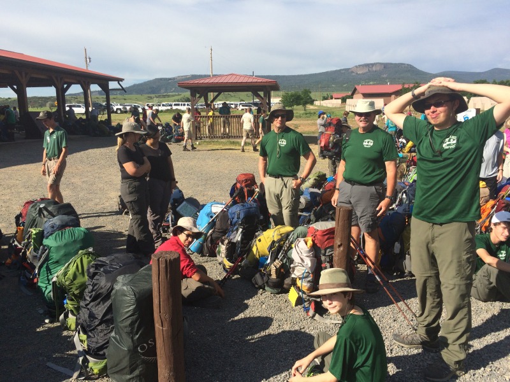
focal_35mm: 29
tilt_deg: -11.1
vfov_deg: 48.2
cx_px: 255
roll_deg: +0.1
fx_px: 427
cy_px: 191
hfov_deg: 61.7
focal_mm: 4.15
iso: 32
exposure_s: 1/2053
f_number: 2.2
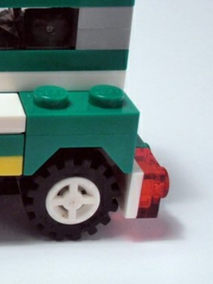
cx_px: -53
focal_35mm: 85
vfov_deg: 23.0
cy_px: 112
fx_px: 697
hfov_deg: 16.5
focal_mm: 6.61
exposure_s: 1/80
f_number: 3.9
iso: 80
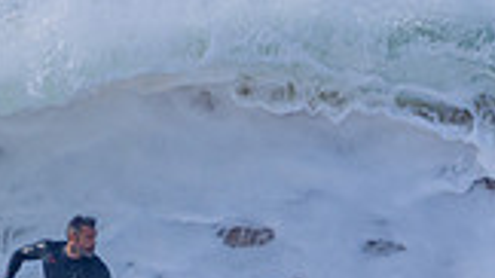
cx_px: 364
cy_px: 341
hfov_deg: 0.8
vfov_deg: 0.4
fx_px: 36831
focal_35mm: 2807
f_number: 5.6
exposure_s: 1/2000
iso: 320
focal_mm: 500
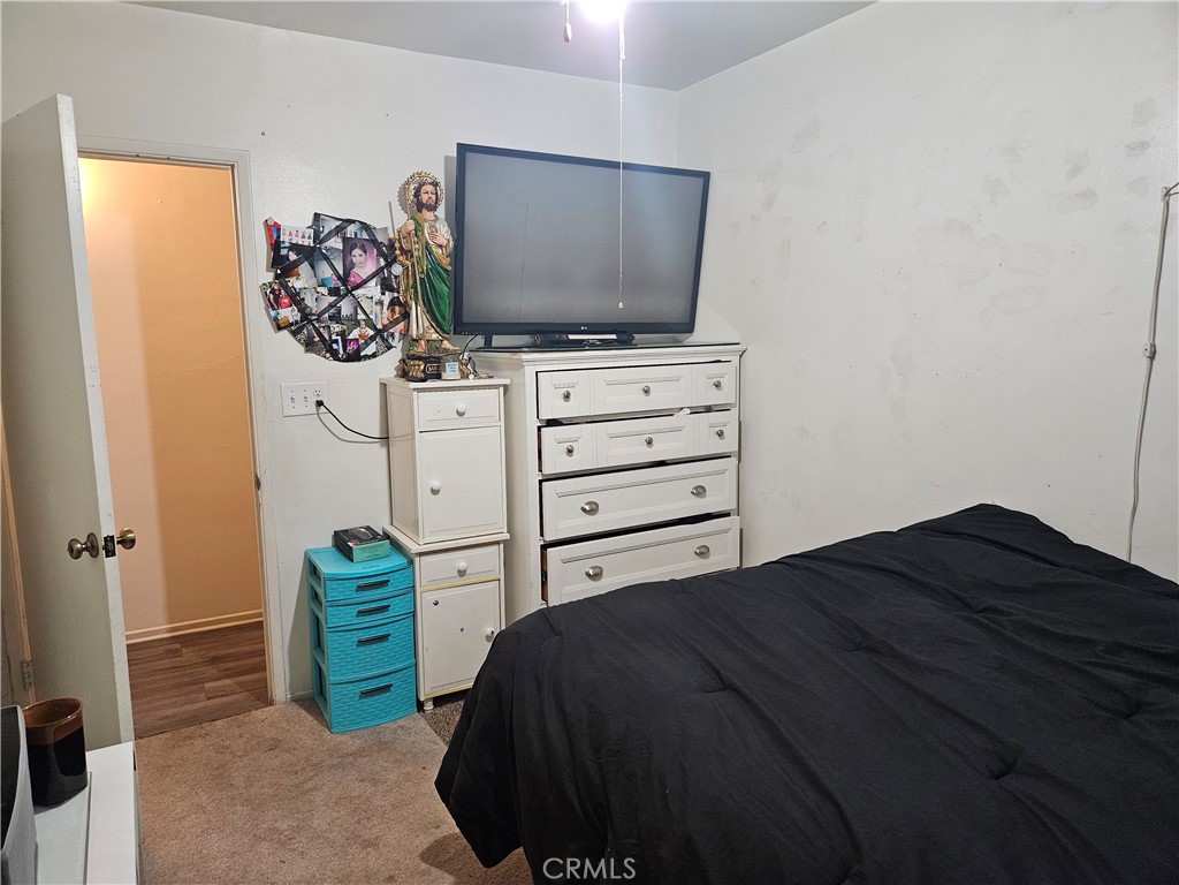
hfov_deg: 73.9
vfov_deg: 58.9
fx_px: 783
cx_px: 590
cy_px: 442
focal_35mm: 23
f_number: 1.8
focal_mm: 5.4
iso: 640
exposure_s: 1/120
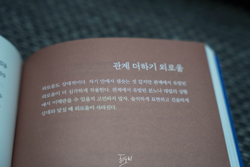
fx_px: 469
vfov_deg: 20.1
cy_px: 84
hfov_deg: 29.8
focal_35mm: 68
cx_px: 125
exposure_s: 1/80
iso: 160
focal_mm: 67.6
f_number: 2.8
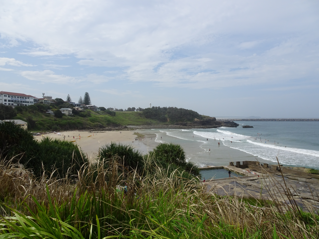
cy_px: 120
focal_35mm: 24
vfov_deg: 56.8
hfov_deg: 71.6
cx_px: 160
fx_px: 221
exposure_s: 1/1250
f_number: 3.5
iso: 80
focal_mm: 4.1
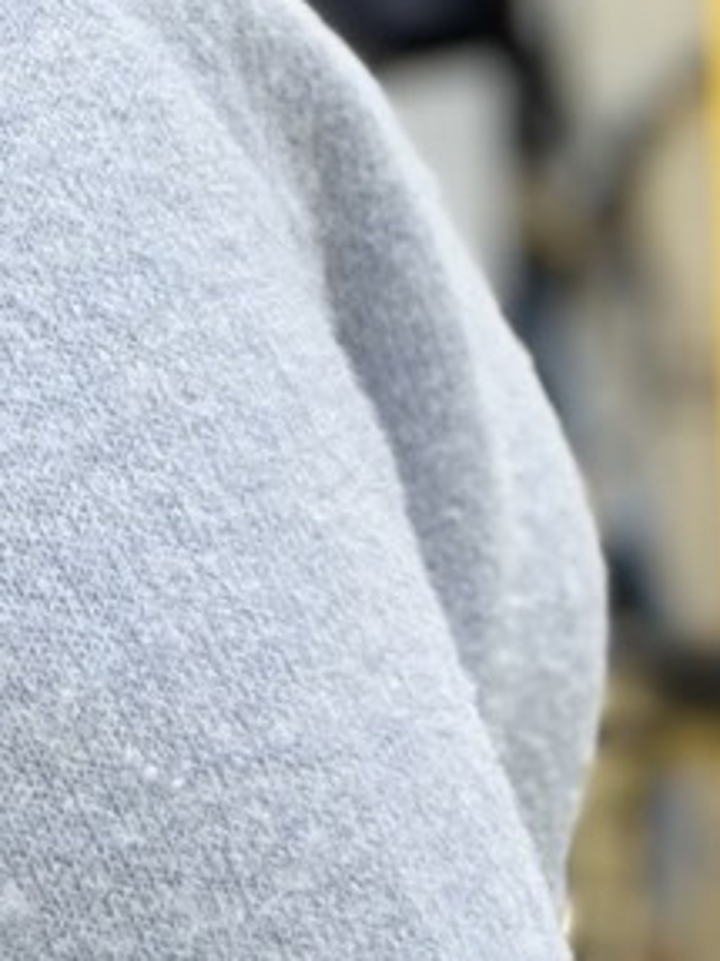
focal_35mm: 251
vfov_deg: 7.8
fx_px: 6966
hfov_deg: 5.8
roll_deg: +2.1
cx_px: -541
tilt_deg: -3.2
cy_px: -348
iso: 64
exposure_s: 1/60
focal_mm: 6.76
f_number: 1.78
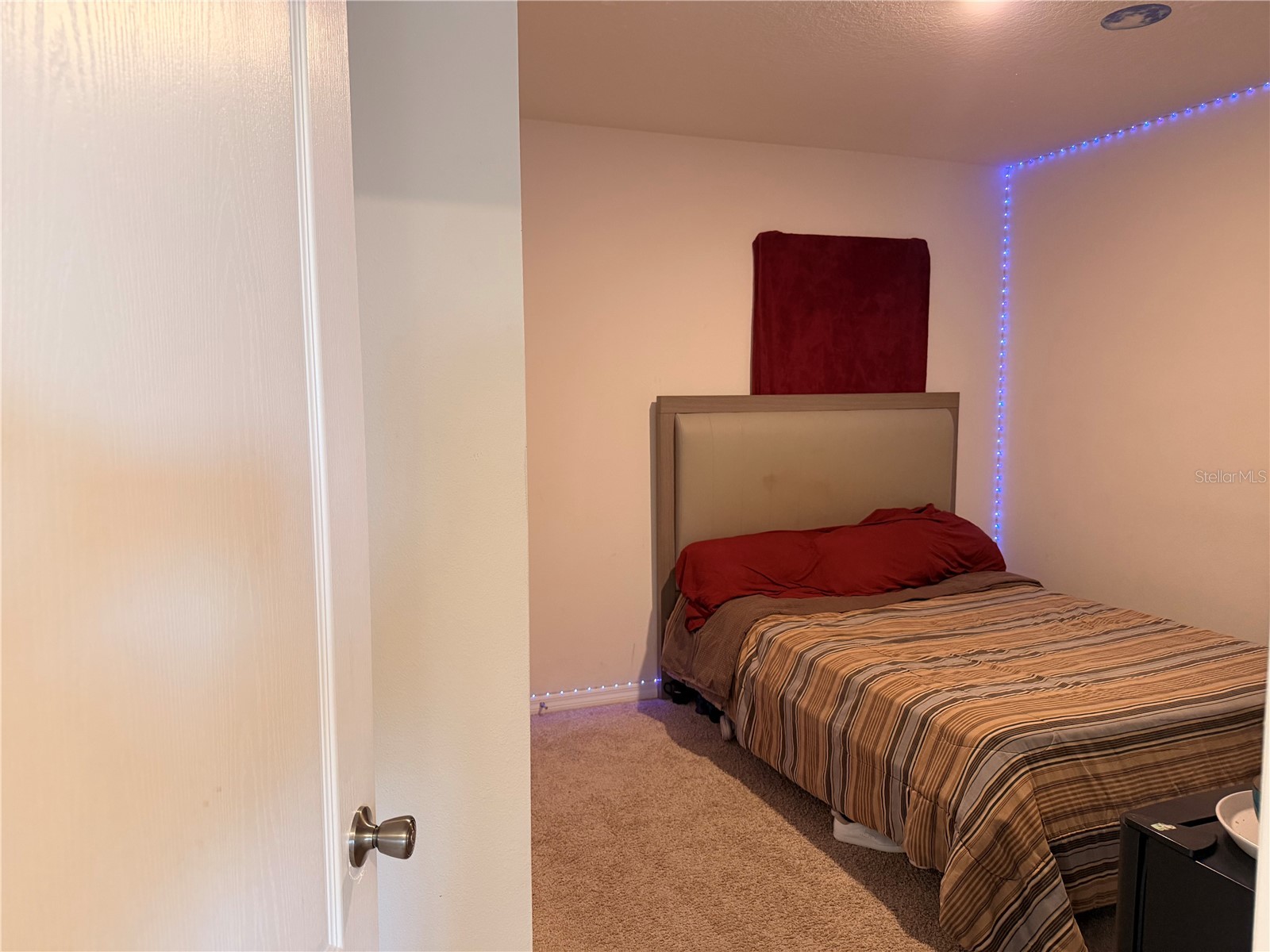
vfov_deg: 56.8
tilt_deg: -5.9
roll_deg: -0.1
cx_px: 635
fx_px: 881
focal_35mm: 24
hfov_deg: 71.6
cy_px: 476
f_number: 1.78
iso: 320
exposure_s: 1/60
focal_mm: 6.76
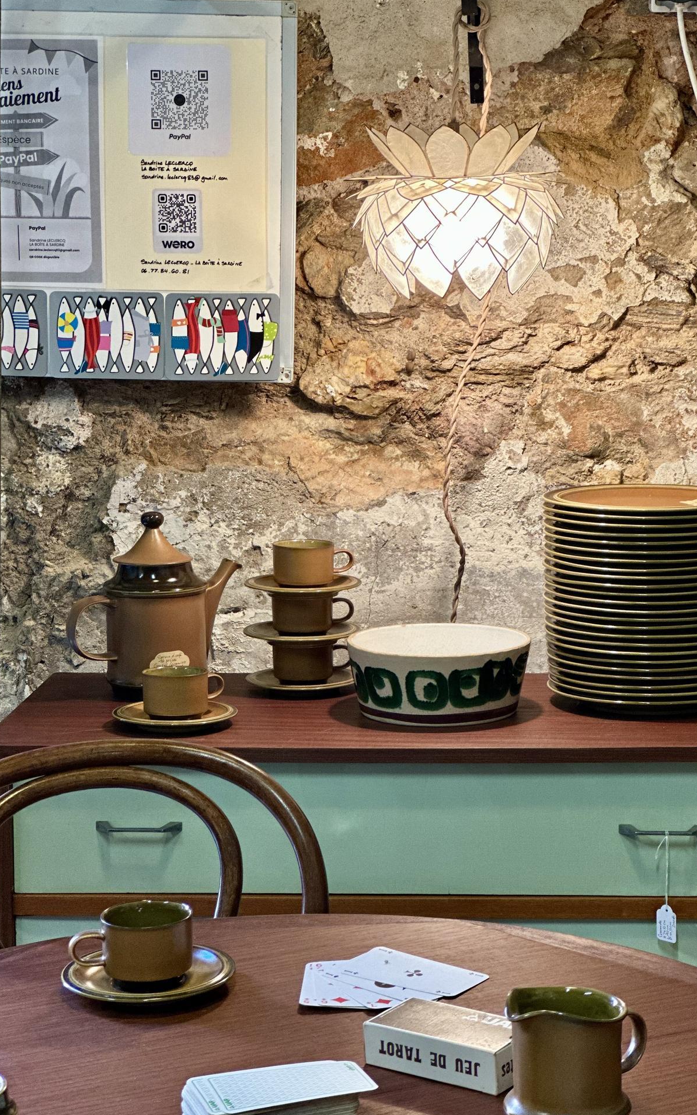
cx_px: 406
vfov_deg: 25.2
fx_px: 2493
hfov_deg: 15.9
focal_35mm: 82
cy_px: 558
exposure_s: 1/33
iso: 100
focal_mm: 9
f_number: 2.8
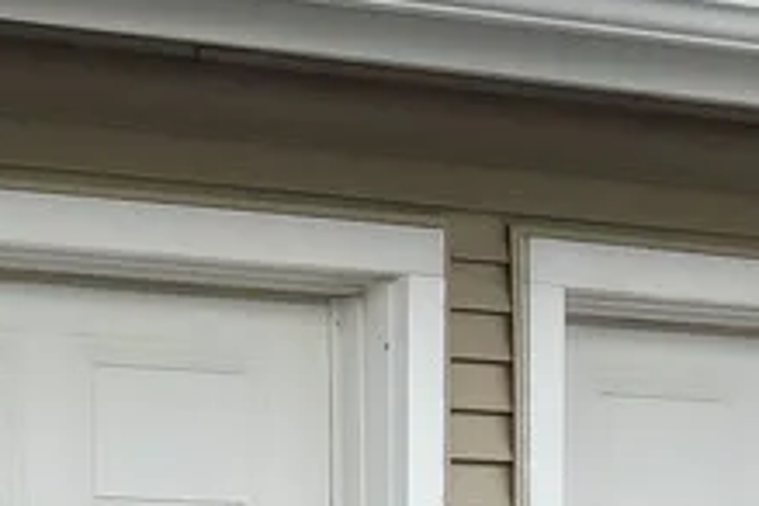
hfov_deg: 11.2
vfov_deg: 8.0
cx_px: -624
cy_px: 561
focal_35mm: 170
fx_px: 3584
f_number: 11
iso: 400
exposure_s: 1/80
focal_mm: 23
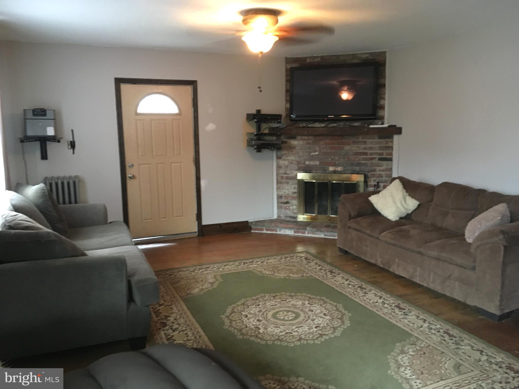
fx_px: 435
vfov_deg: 48.2
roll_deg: +0.7
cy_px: 194
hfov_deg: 61.7
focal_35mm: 29
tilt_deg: -9.0
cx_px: 260
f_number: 2.2
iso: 400
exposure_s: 1/15
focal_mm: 4.15
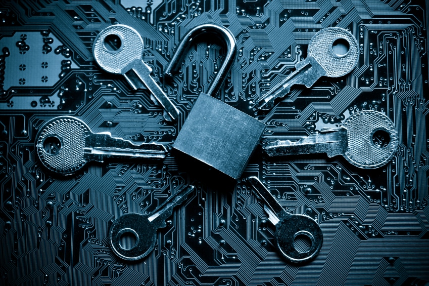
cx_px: 214
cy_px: 143
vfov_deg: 18.2
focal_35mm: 75
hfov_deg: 27.0
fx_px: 893
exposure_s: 1/15
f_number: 7.1
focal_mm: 50
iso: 100
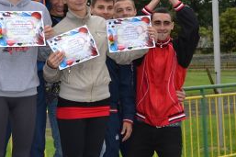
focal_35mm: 84
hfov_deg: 23.9
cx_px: 57
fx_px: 550
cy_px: 48
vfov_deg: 16.2
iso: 100
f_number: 4
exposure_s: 1/125
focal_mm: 24
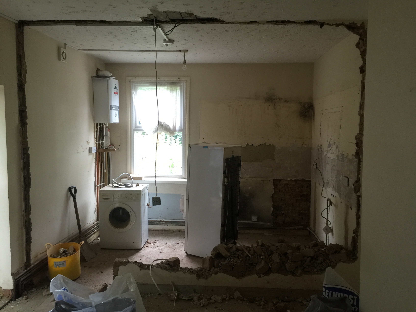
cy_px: 156
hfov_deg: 61.7
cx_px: 208
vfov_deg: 48.2
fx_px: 349
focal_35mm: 29
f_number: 2.2
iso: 80
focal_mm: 4.15
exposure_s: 1/17
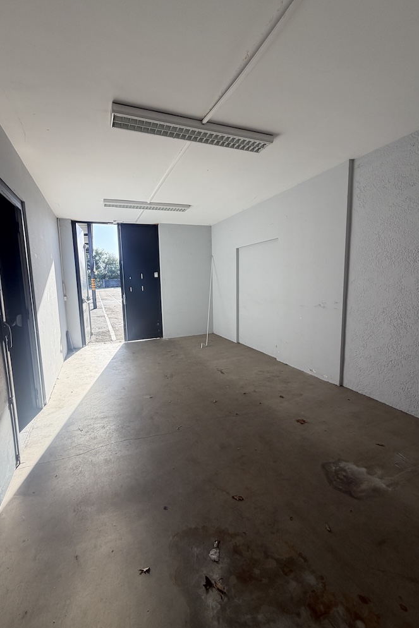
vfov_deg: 100.4
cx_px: 192
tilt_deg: -8.1
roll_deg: +0.7
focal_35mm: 15
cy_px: 314
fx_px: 262
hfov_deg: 77.2
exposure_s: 1/214
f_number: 2.2
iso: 64
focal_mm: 2.22
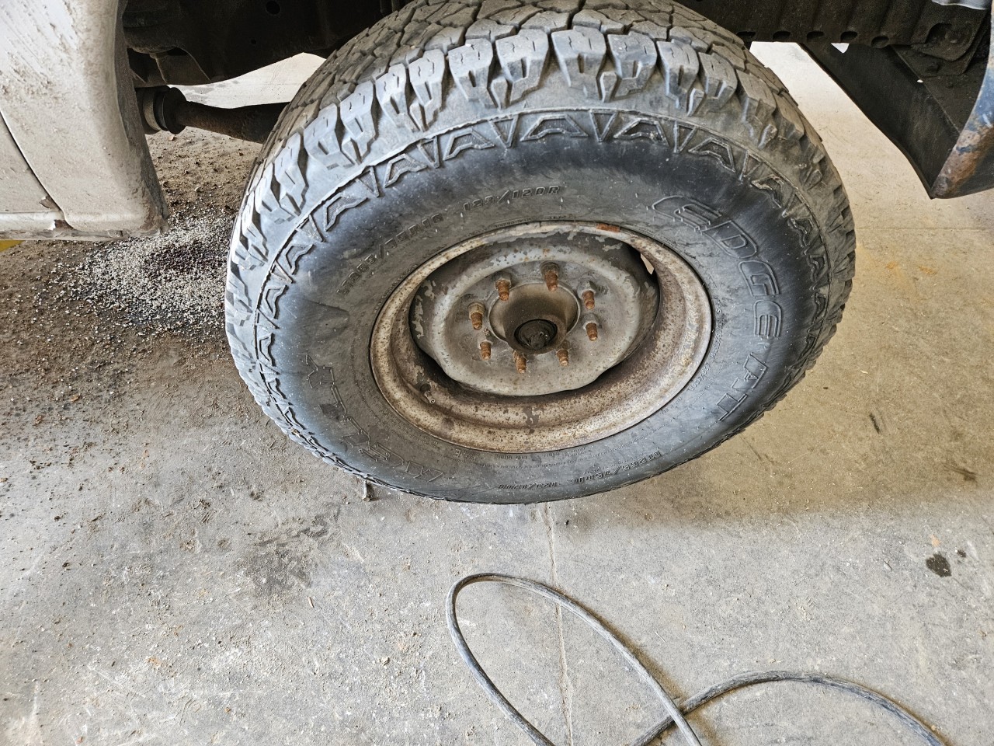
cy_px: 373
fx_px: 660
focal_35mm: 23
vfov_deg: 58.9
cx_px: 497
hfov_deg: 73.9
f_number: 1.8
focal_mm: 5.4
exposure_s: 1/120
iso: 500
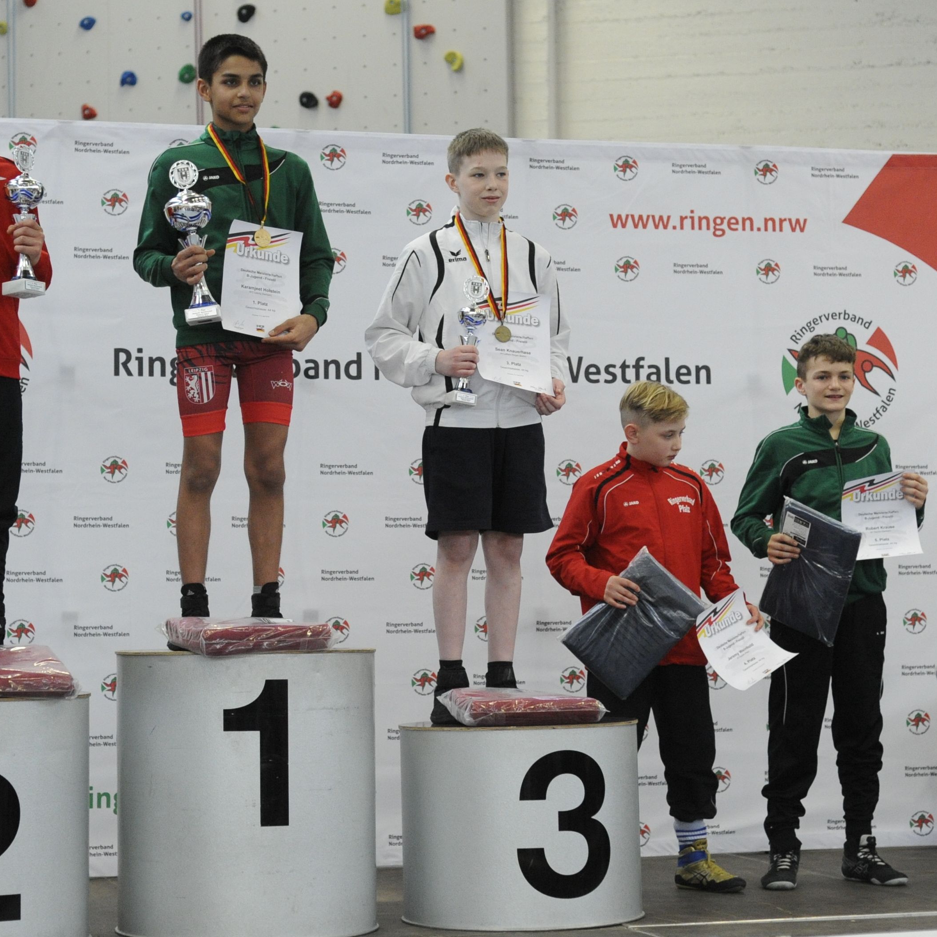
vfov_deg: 26.9
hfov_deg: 26.9
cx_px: 468
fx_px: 1960
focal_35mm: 64
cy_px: 470
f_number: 2.8
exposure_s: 1/2000
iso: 3200
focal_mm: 50
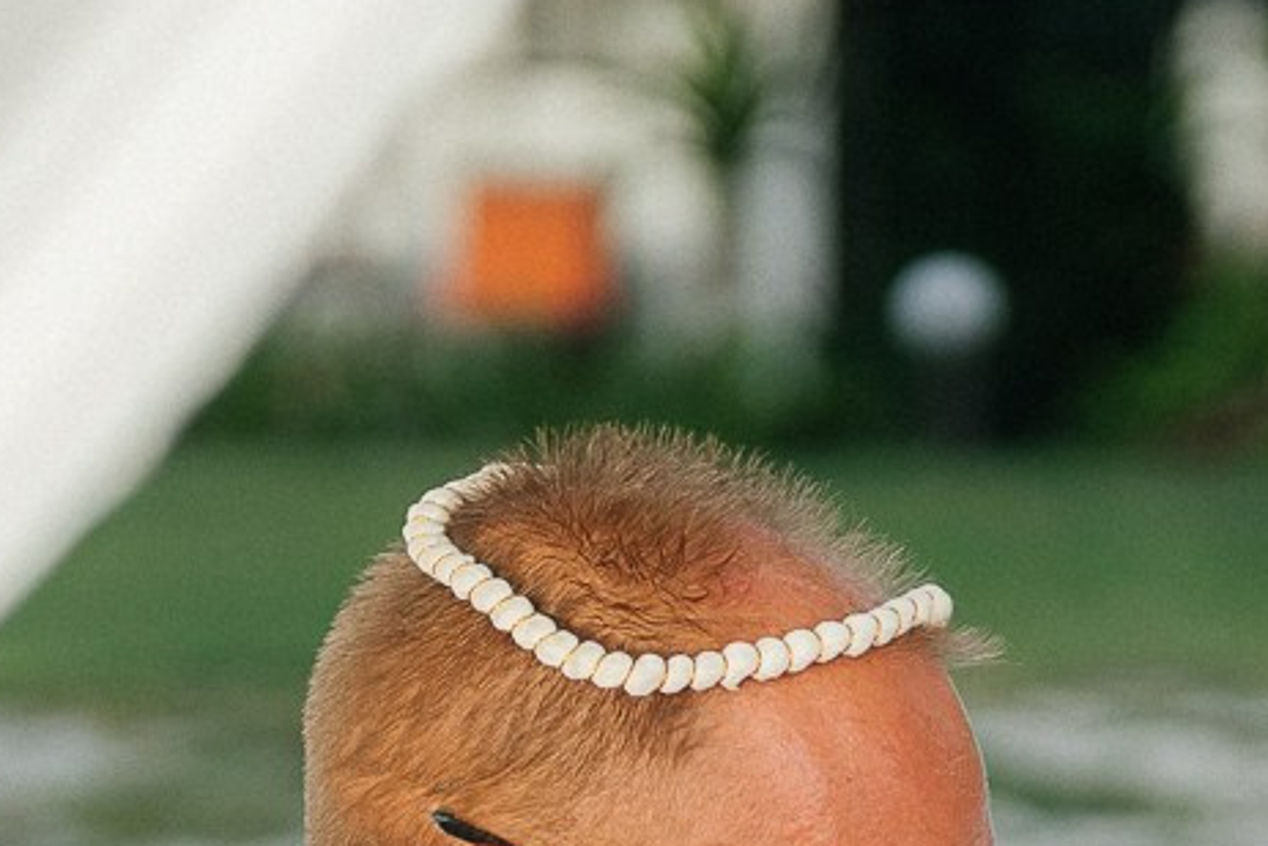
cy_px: 1504
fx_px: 9865
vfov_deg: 4.9
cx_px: 1958
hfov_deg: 7.2
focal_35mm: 280
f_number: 1.6
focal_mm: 50
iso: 125
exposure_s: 1/4000
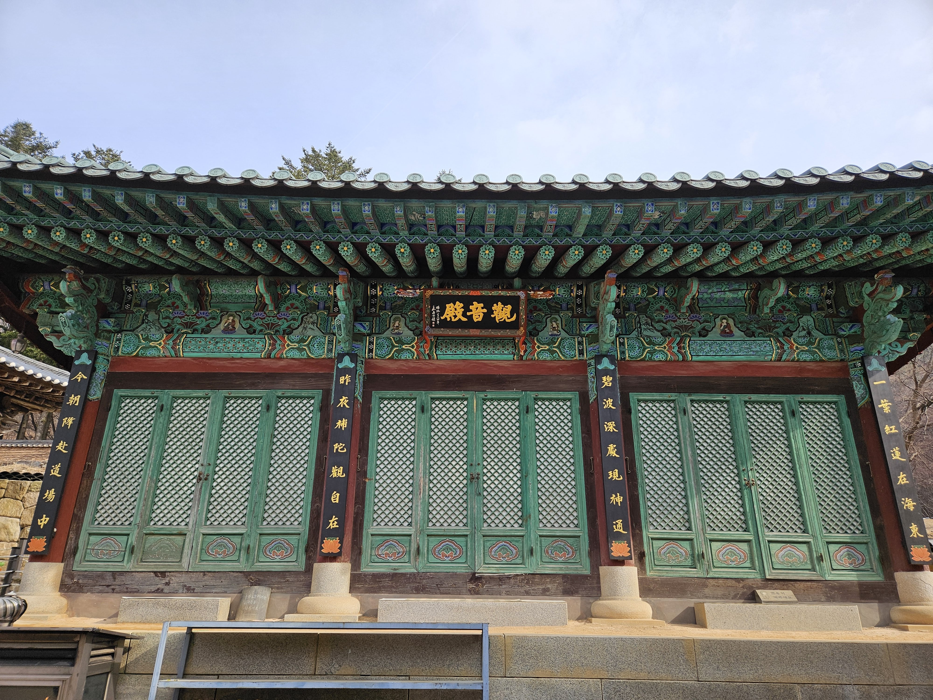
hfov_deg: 73.9
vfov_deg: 58.9
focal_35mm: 23
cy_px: 350
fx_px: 620
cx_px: 466
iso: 40
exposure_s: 1/1252
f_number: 1.8
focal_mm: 5.4
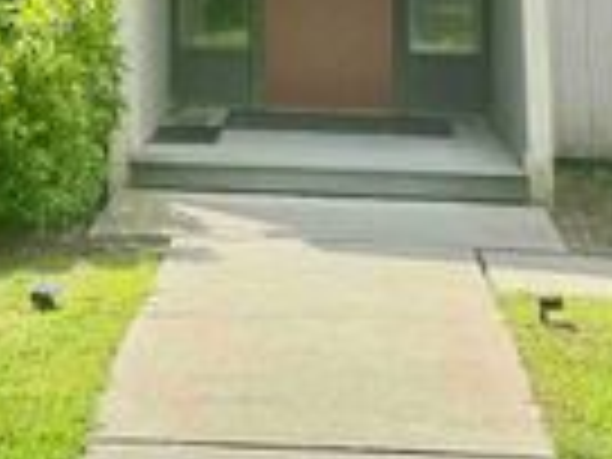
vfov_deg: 14.8
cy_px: -349
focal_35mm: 88
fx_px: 1556
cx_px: 202
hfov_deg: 22.2
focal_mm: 6.76
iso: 80
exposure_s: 1/1425
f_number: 1.78
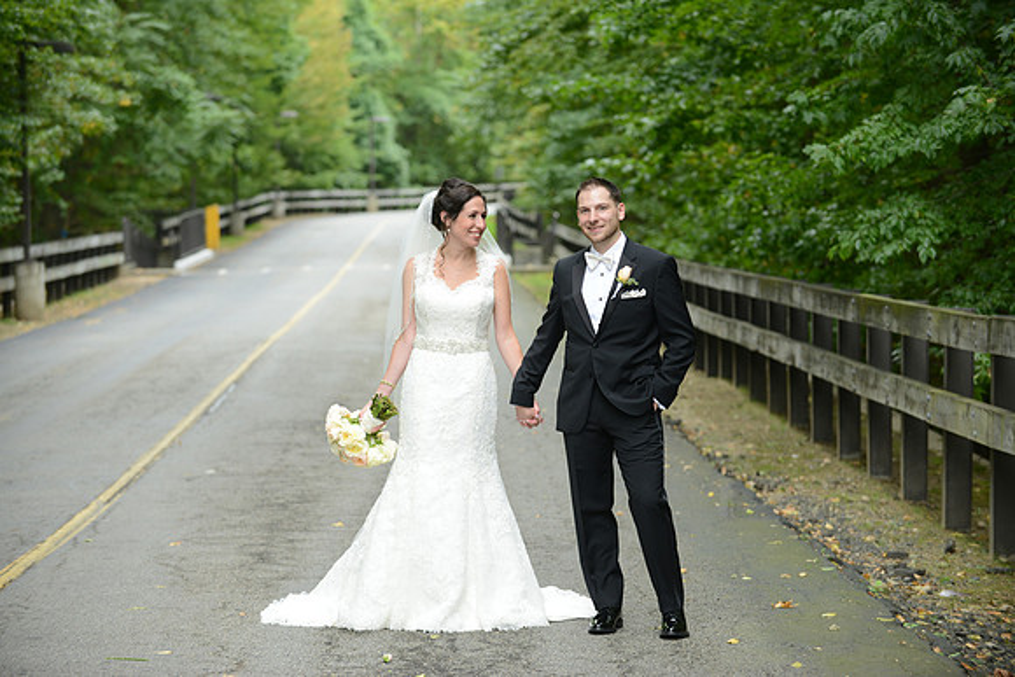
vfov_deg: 12.5
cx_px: 508
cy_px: 338
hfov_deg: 18.6
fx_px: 3102
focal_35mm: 110
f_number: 4.5
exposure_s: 1/250
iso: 500
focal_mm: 110
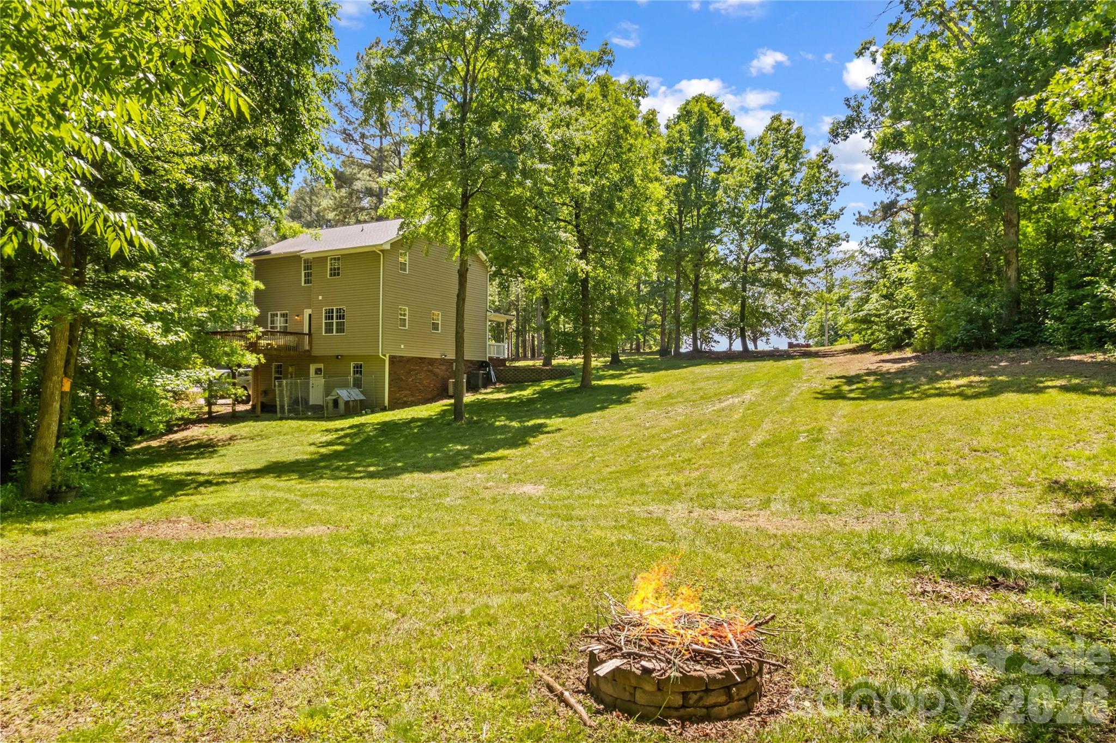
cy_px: 372
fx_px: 682
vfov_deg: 57.2
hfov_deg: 78.6
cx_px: 558
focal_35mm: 22
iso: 100
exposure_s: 1/350
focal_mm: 8.38
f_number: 2.8
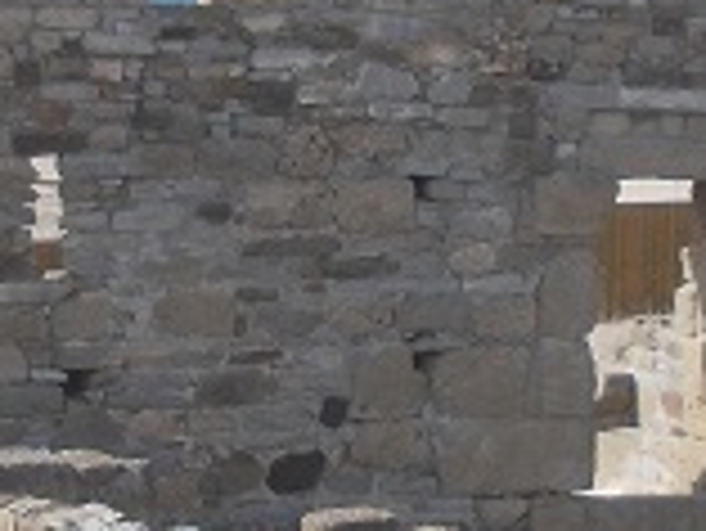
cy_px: 148
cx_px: 324
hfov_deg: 12.7
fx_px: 3164
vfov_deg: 9.6
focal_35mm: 155
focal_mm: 5.3
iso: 80
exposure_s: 1/250
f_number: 6.2
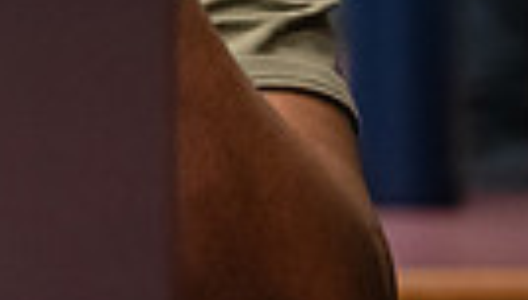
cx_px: -323
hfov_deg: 4.1
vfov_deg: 2.3
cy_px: -266
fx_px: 7365
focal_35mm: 525
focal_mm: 116
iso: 3200
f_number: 2.8
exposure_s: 1/250
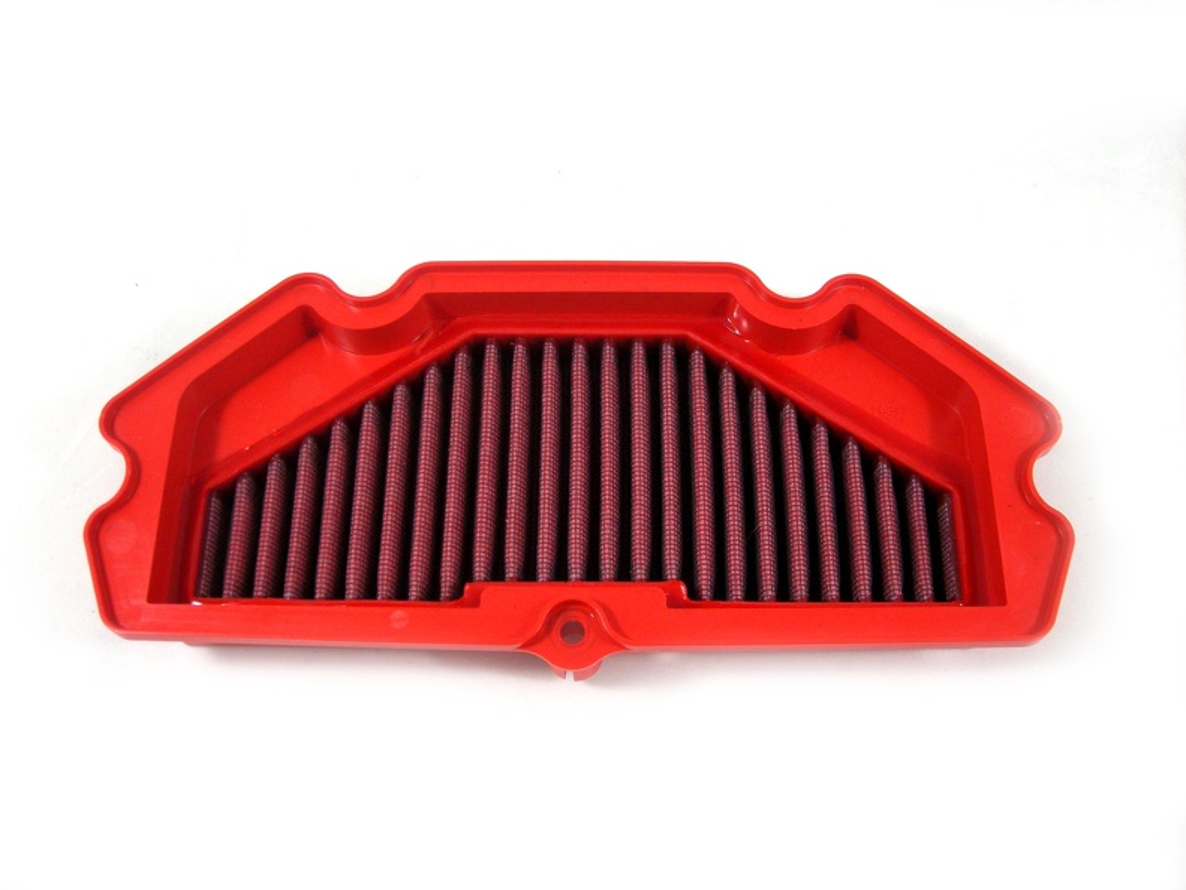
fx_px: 1199
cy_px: 445
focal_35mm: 35
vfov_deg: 40.7
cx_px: 593
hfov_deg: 52.6
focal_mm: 5.7
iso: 121
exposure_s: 1/55.8
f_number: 2.8
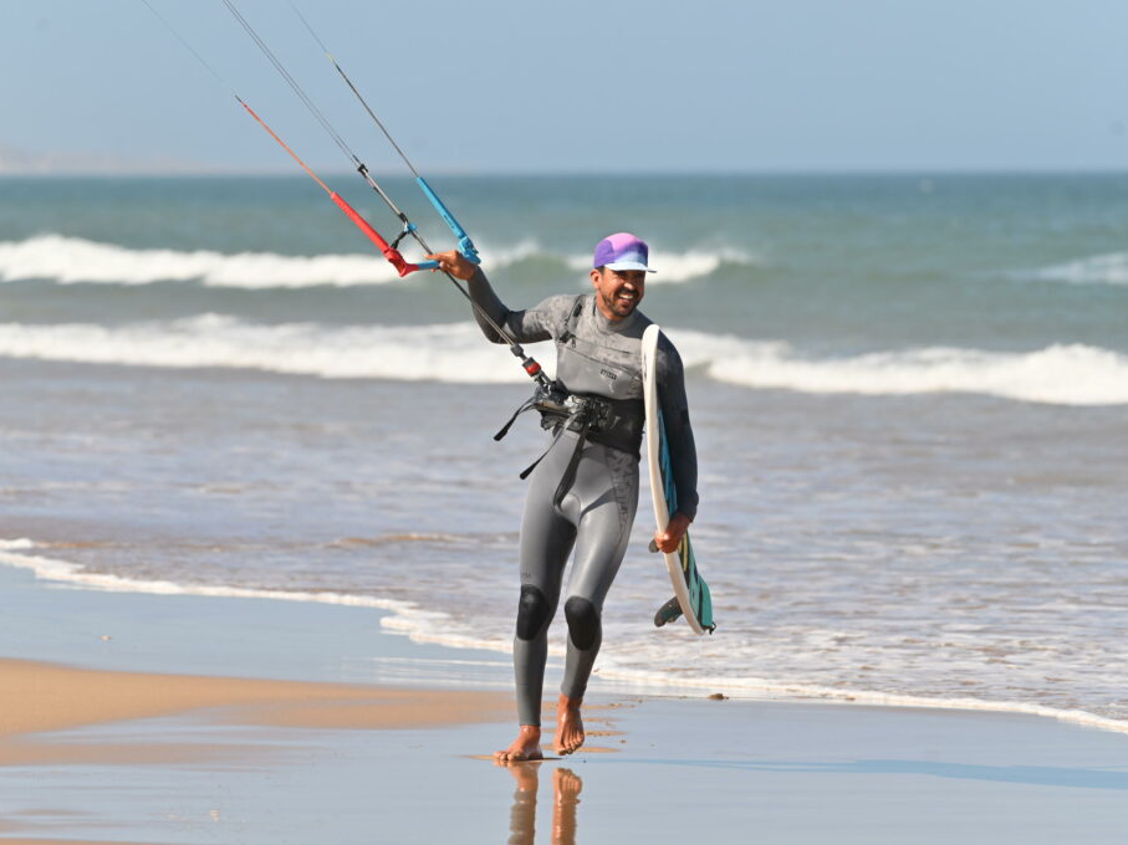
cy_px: 422
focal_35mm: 315
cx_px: 568
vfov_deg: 4.7
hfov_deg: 6.3
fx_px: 10263
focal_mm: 290
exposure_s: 1/750
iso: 100
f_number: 5.6
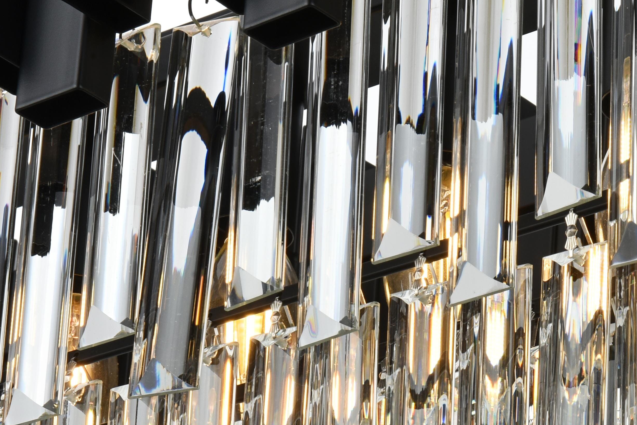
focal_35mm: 199
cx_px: 884
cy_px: 349
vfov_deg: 6.9
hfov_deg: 10.1
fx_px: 3522
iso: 80
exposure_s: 1/20
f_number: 22
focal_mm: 66
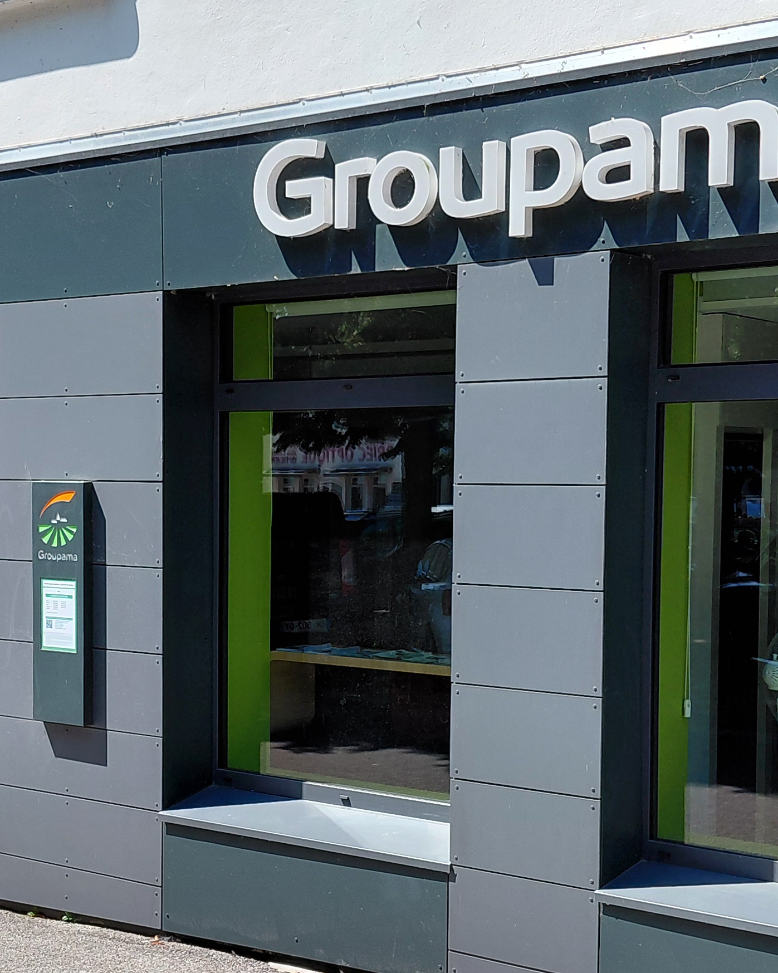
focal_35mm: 57
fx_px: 1641
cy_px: 567
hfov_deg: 26.5
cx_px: 263
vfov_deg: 33.0
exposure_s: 1/1291
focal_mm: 4.69
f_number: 1.8
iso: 50
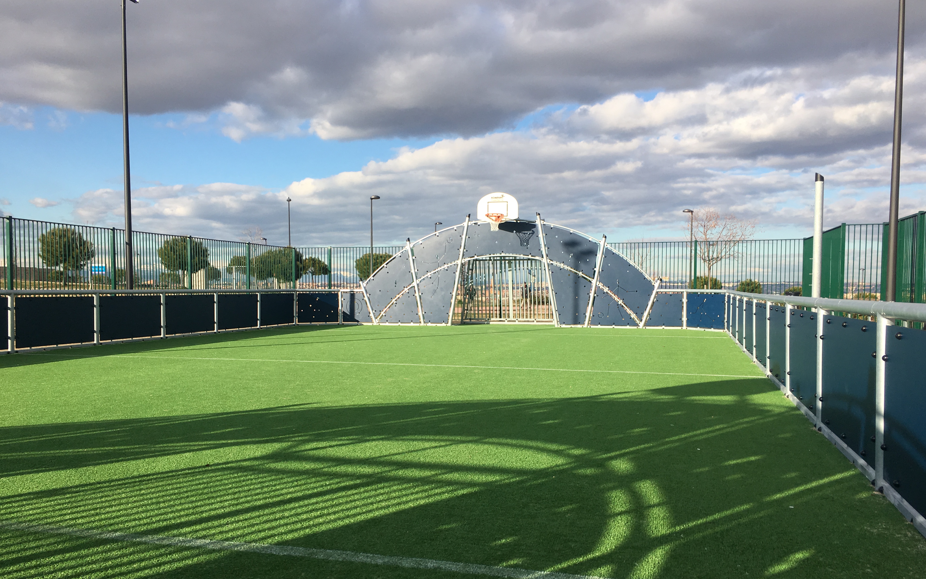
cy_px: 331
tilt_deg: -2.6
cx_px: 463
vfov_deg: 40.5
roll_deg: +0.2
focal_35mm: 31
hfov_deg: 61.2
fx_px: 782
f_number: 2.2
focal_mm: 4.15
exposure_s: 1/1304
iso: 25
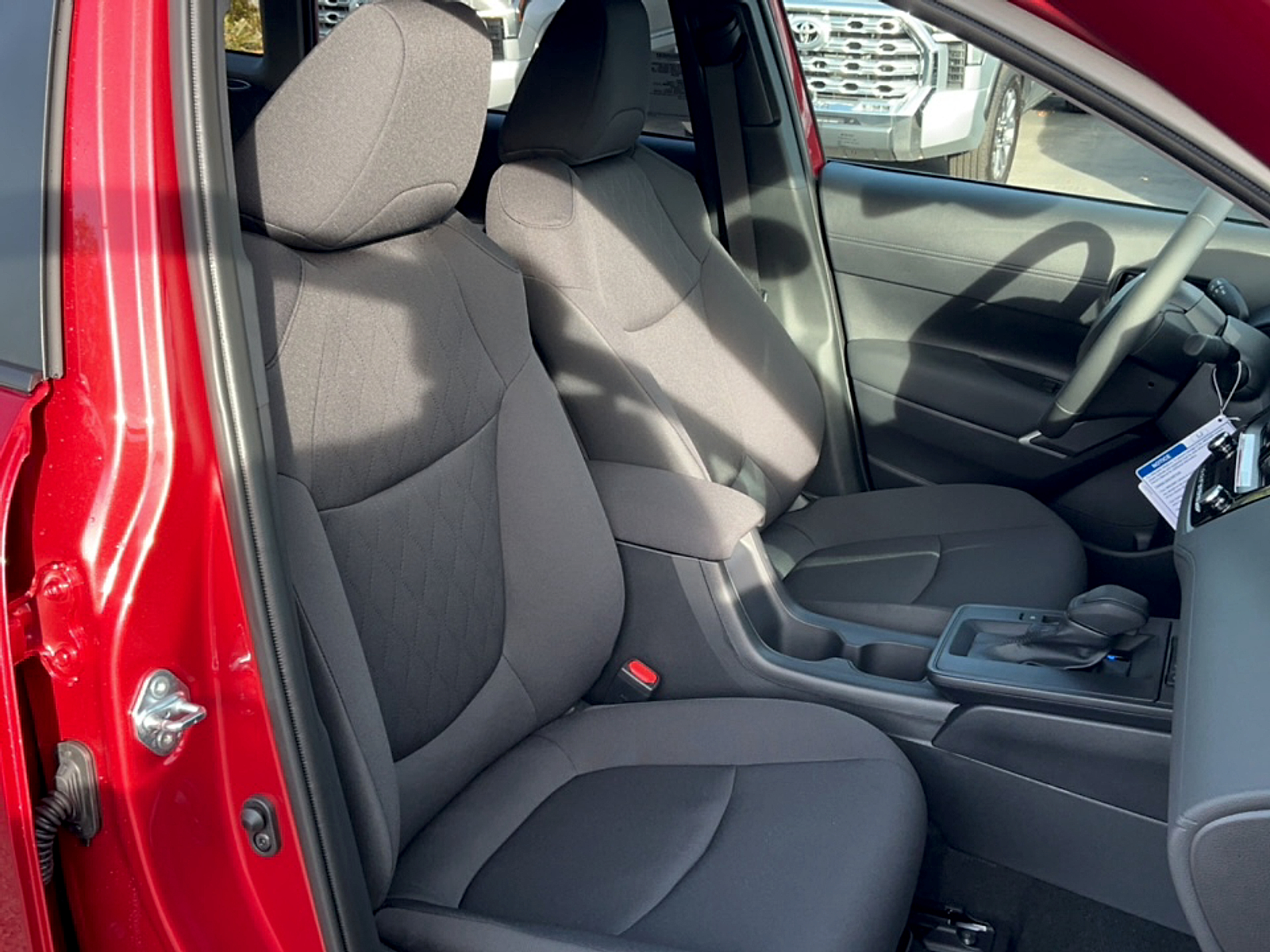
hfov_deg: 60.0
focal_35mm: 30
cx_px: 635
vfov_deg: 46.8
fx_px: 1101
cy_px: 476
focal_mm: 3
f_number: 1.8
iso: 16
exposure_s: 1/107
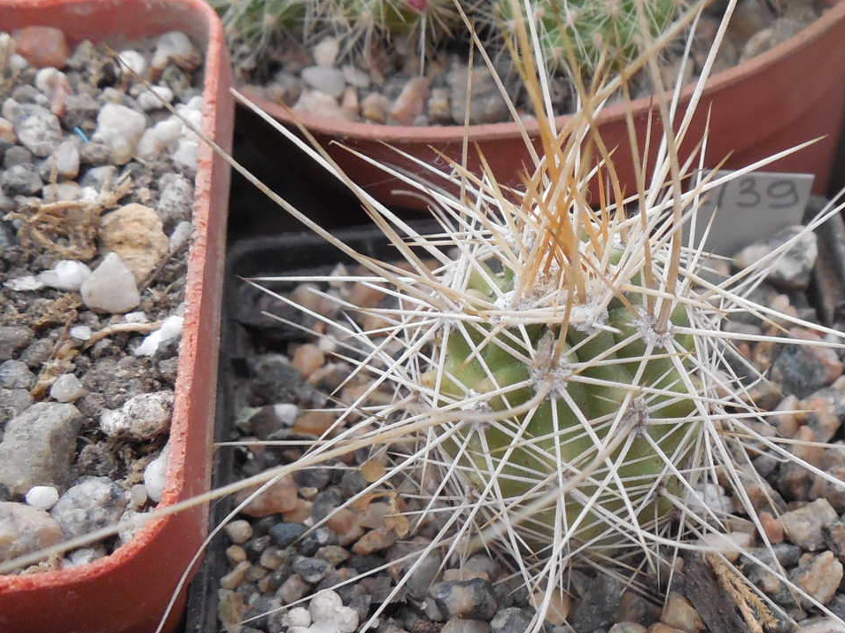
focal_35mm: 52
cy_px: 338
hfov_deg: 35.9
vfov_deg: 28.0
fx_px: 1269
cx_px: 648
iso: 400
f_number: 3.6
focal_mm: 5.6
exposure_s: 1/30
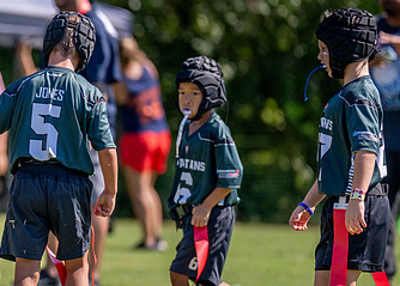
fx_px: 5559
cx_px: -40
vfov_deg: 2.9
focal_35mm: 489
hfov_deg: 4.1
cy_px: 152
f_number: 2.8
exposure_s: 1/3200
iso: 200
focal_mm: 200
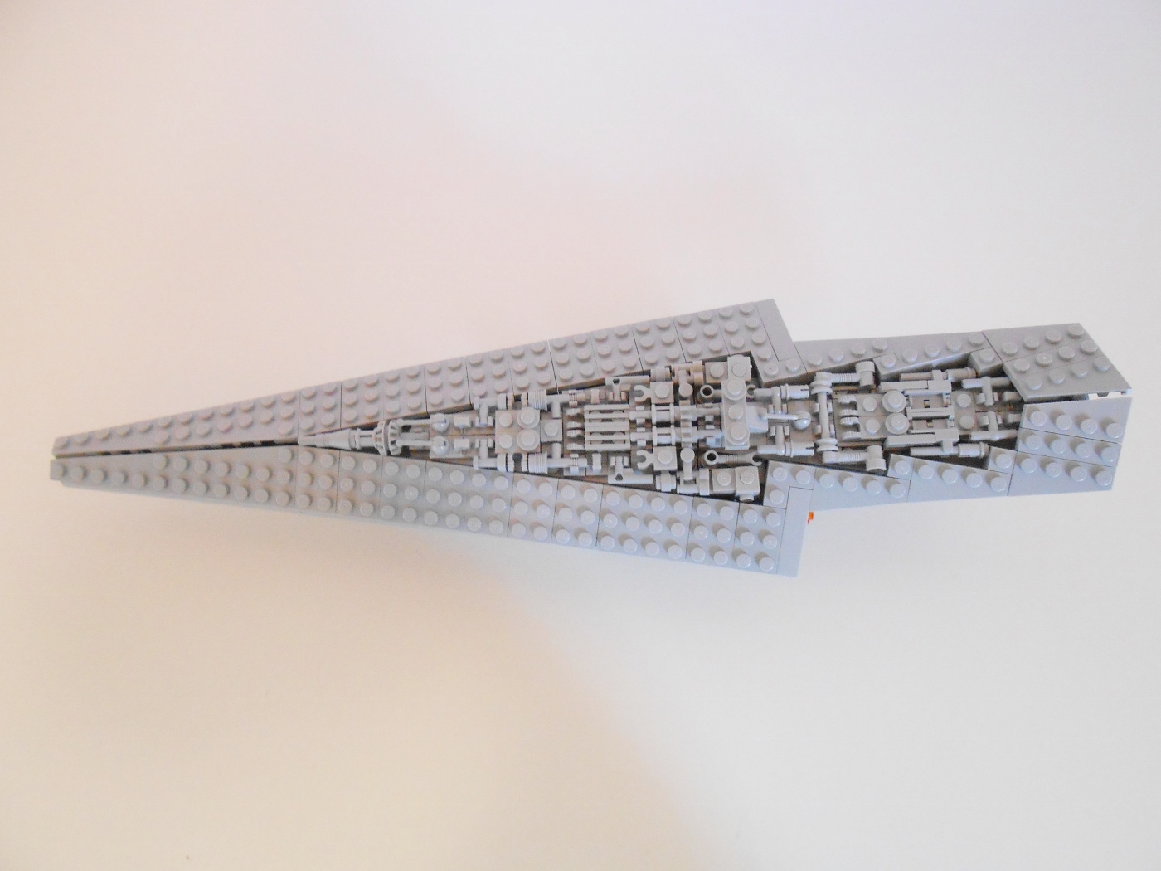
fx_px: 872
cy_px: 436
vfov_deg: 53.1
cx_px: 580
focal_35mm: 26
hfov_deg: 67.3
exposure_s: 1/20
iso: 400
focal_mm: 4.6
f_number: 3.5
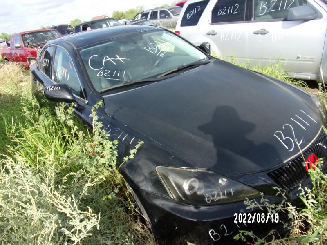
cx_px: 164
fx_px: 227
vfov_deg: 56.8
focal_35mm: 24
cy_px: 122
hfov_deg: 71.6
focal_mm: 4.3
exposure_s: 1/450
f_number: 3.3
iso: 80
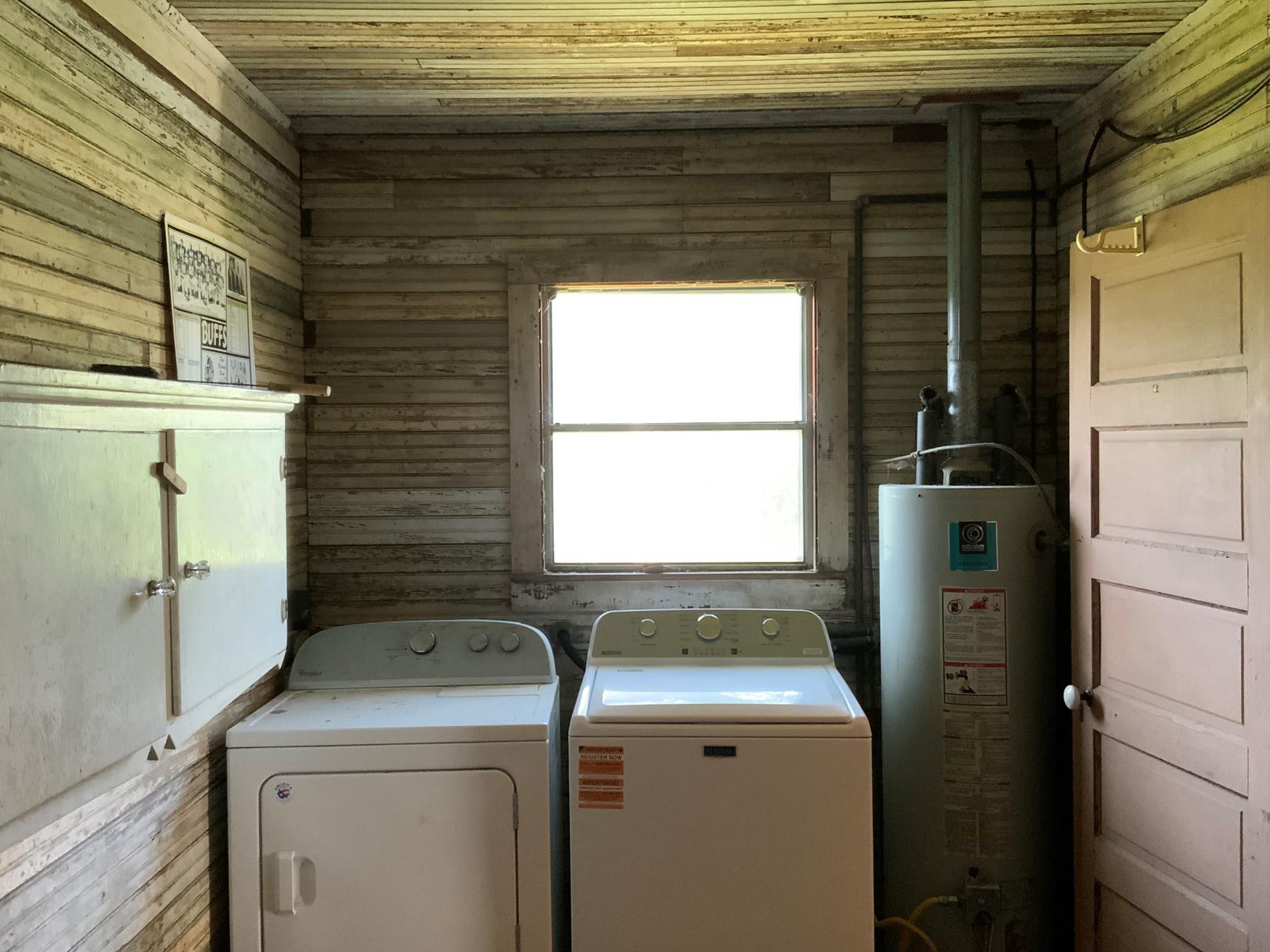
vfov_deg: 41.8
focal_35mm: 34
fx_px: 1247
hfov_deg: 53.9
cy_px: 475
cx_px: 608
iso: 250
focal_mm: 3
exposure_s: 1/40
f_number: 1.8
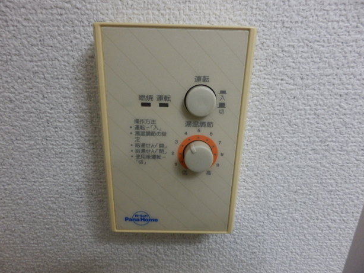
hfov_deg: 69.4
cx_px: 176
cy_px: 142
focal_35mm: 25
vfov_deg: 54.9
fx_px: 263
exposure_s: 1/40
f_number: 3
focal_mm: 4.2
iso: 500
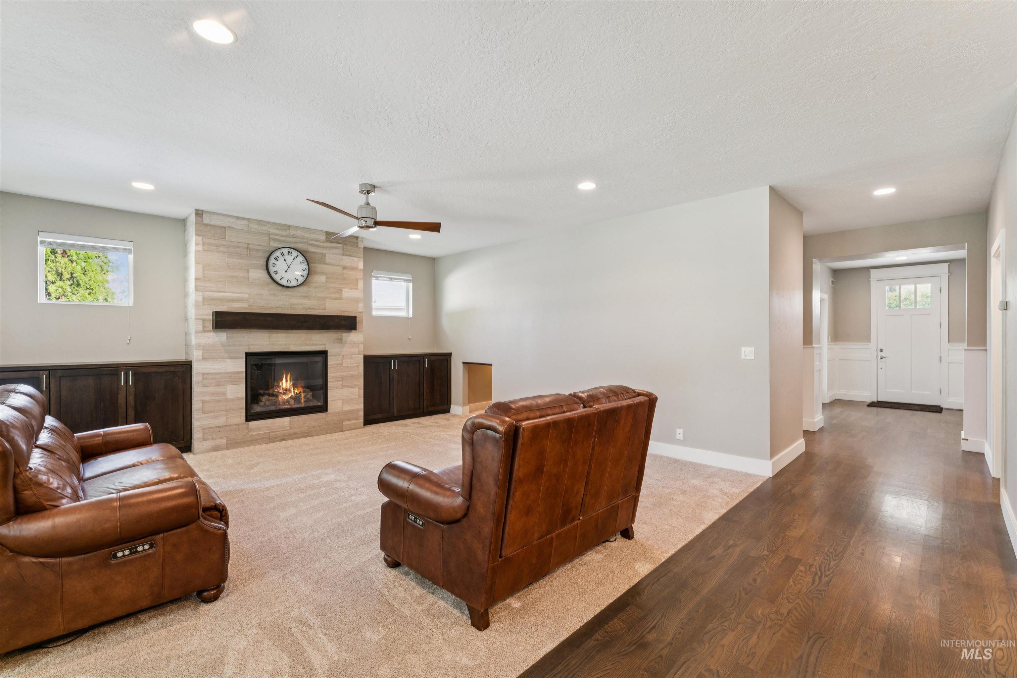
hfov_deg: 98.2
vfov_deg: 75.1
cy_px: 339
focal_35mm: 16
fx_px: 441
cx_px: 508
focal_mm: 15.6
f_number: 14
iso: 400
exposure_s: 1/2.5
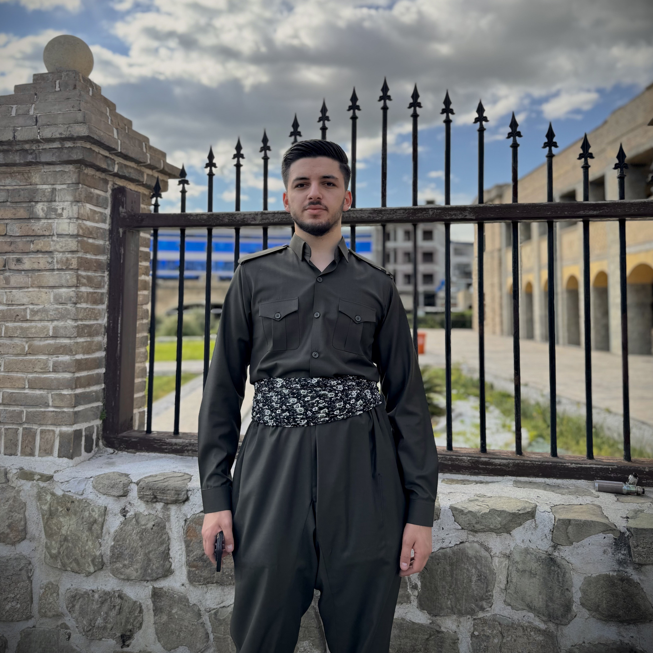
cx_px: 321
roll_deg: -1.6
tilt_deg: +4.5
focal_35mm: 29
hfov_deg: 55.6
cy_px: 259
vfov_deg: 55.2
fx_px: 619
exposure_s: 1/1193
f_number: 1.78
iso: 80
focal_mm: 6.76
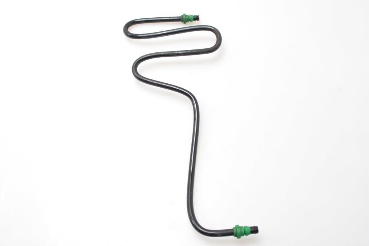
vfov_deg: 36.8
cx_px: 184
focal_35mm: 36
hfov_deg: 53.1
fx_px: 369
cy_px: 123
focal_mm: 24
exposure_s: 1/160
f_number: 6.3
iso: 2000
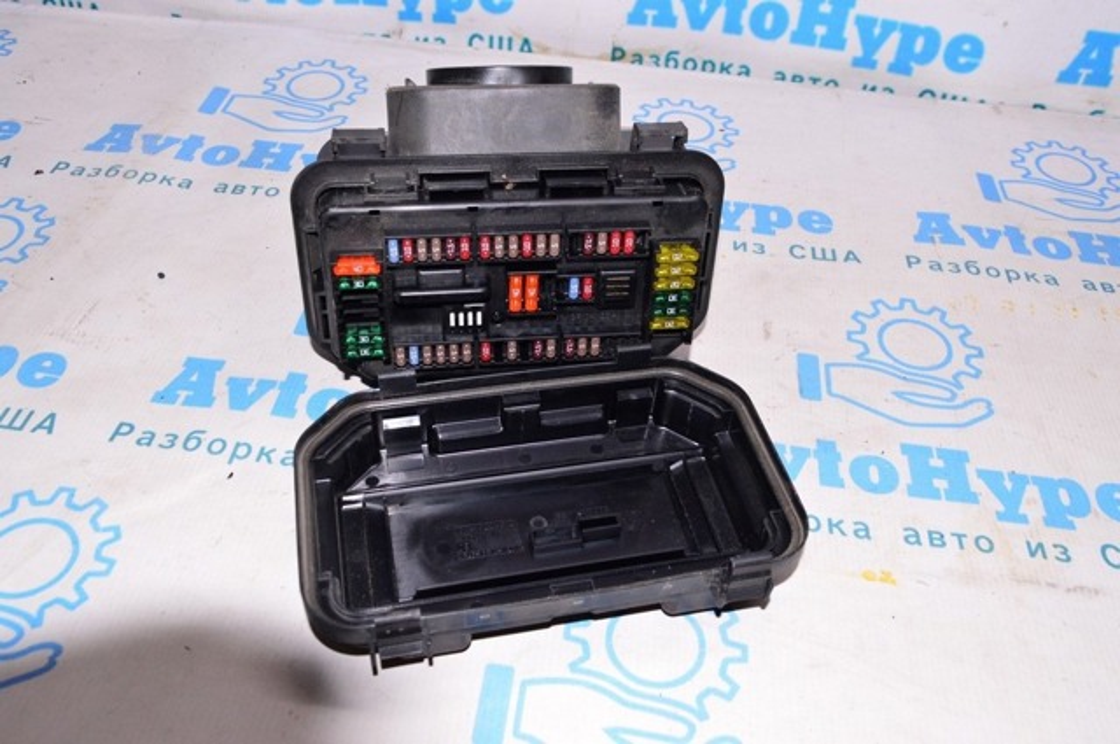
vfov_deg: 39.9
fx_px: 1025
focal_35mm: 33
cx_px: 560
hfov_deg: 57.3
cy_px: 372
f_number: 8
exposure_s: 1/200
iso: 1600
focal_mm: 22
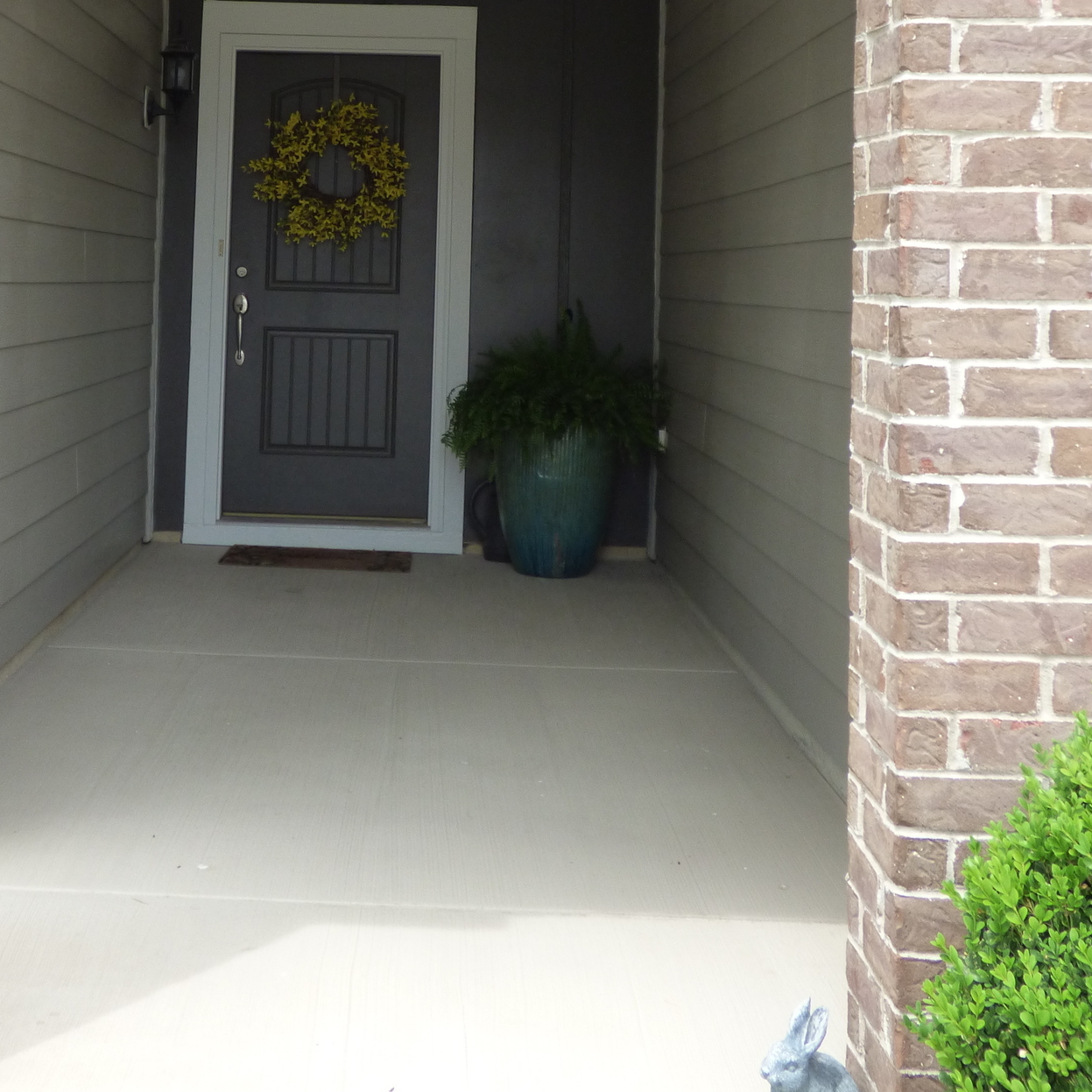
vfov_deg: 33.4
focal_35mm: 49
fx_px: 1749
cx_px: 377
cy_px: 179
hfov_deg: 34.4
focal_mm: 5.29
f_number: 3.3
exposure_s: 1/250
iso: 160
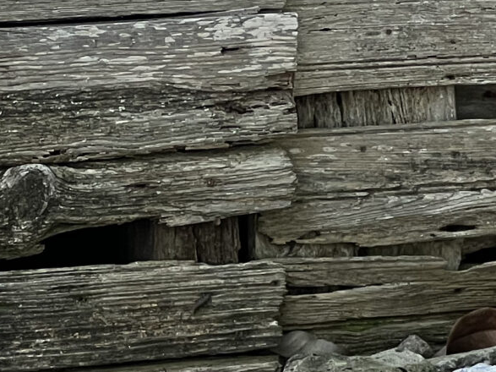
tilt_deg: -11.4
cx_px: 631
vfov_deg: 4.4
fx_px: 4813
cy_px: 492
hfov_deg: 5.9
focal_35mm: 336
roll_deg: -0.1
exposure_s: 1/99
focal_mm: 9
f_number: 2.8
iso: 100
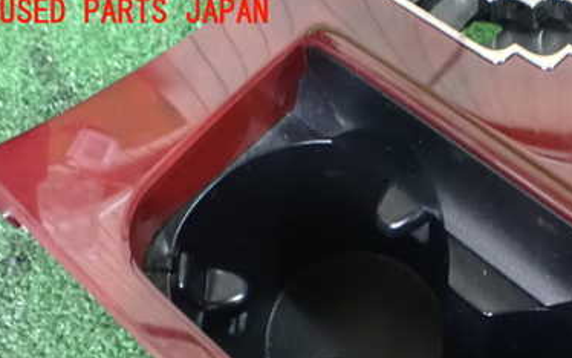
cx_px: 450
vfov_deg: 24.5
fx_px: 795
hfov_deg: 38.2
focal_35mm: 51
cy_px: 338
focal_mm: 5.4
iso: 1600
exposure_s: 1/25
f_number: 2.3
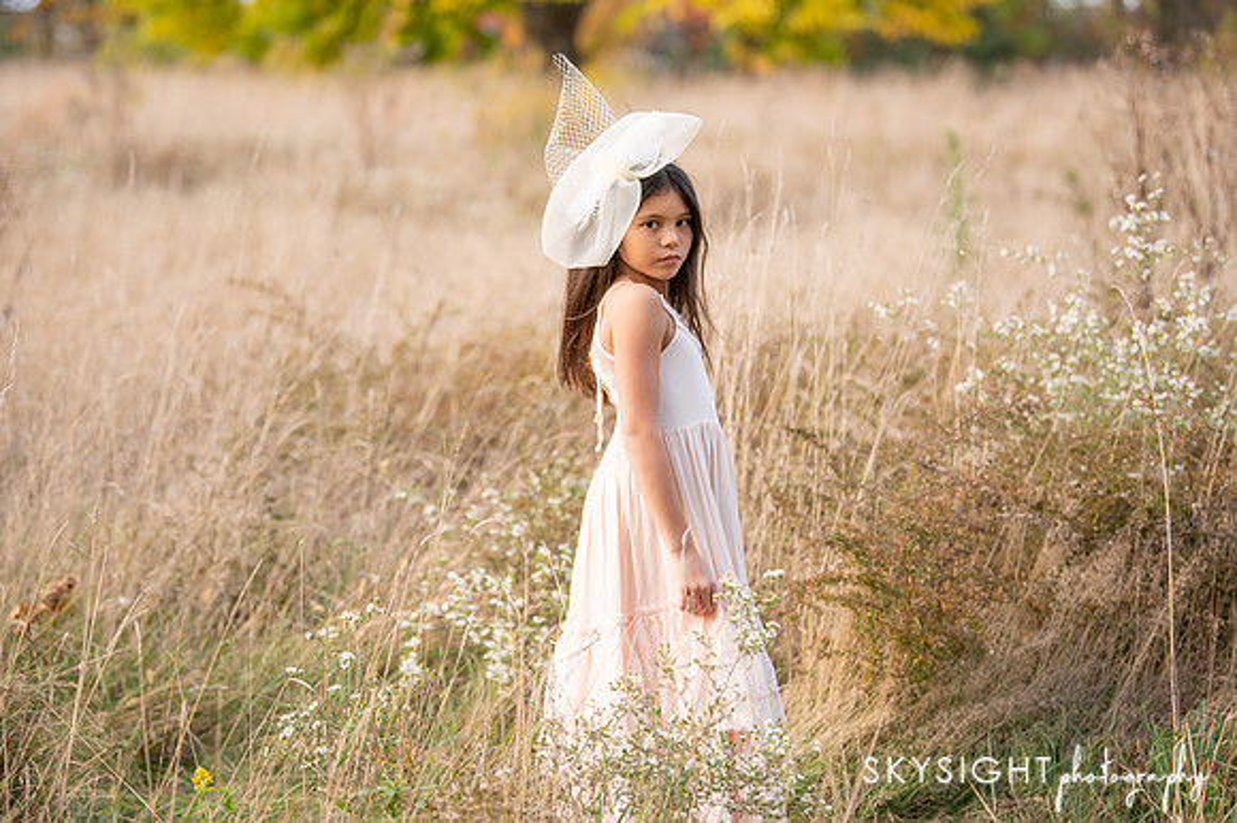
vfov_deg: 13.1
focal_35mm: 104
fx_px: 3583
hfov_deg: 19.6
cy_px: 429
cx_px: 592
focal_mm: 100
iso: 500
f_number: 2.8
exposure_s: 1/800
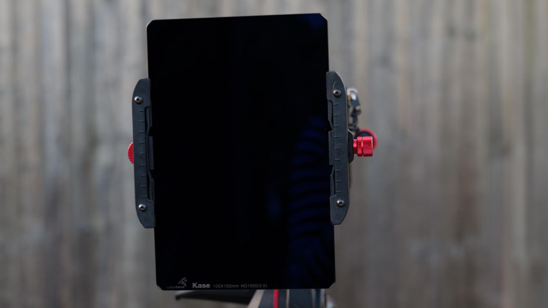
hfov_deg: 28.9
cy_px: 142
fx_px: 1063
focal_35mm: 73
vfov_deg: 16.5
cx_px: 294
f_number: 5.6
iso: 320
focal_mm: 60
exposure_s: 1/60
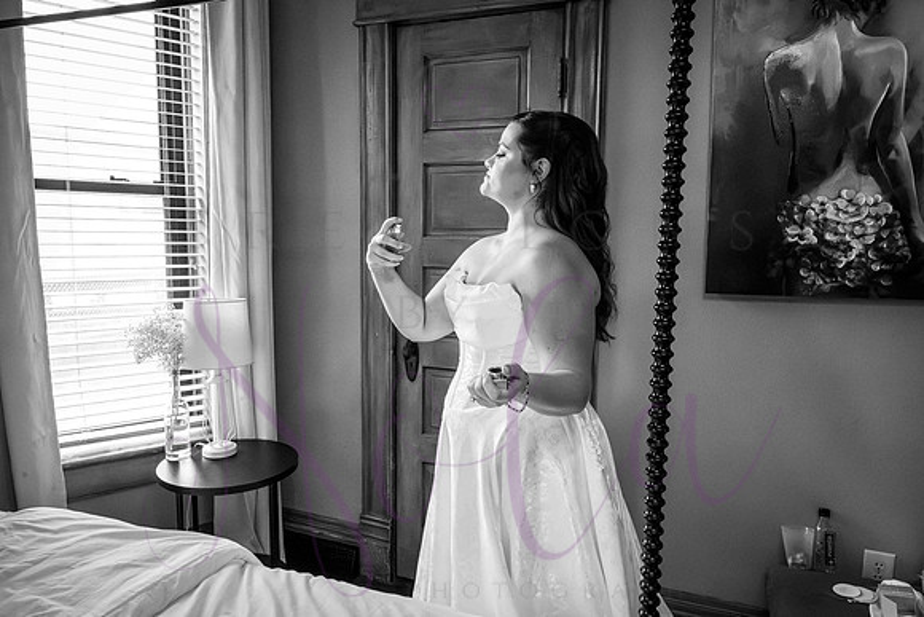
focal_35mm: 25
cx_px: 464
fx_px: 639
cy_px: 299
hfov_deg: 71.7
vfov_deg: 51.5
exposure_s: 1/400
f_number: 14
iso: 25600
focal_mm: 24
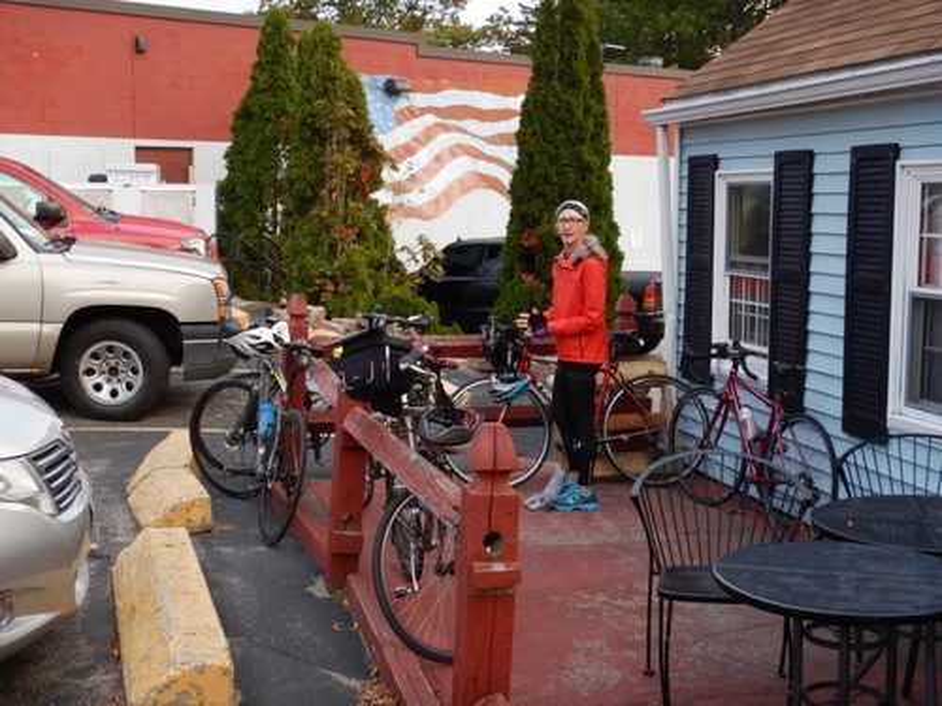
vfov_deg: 30.3
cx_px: 471
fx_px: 1306
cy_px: 353
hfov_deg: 39.7
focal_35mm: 48
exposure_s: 1/30
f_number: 4.3
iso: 360
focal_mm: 8.5
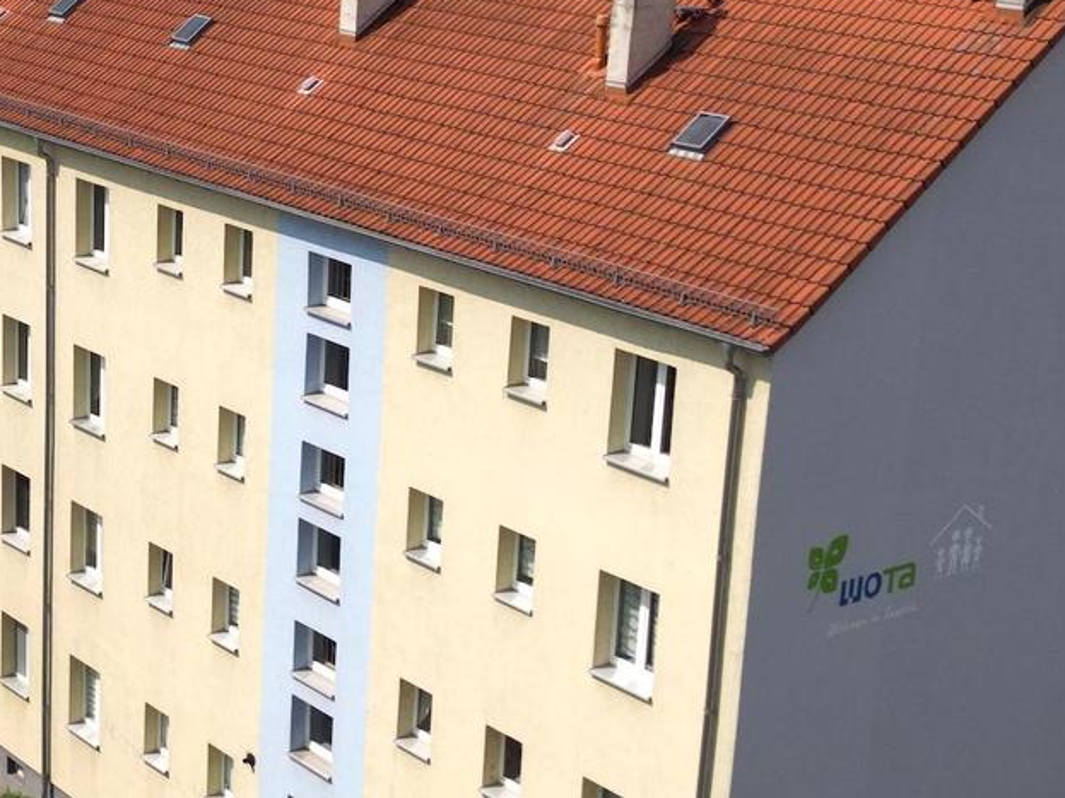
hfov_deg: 25.4
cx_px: 77
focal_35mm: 74
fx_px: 2276
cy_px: 388
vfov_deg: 19.9
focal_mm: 6.72
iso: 100
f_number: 1.7
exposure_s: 1/320
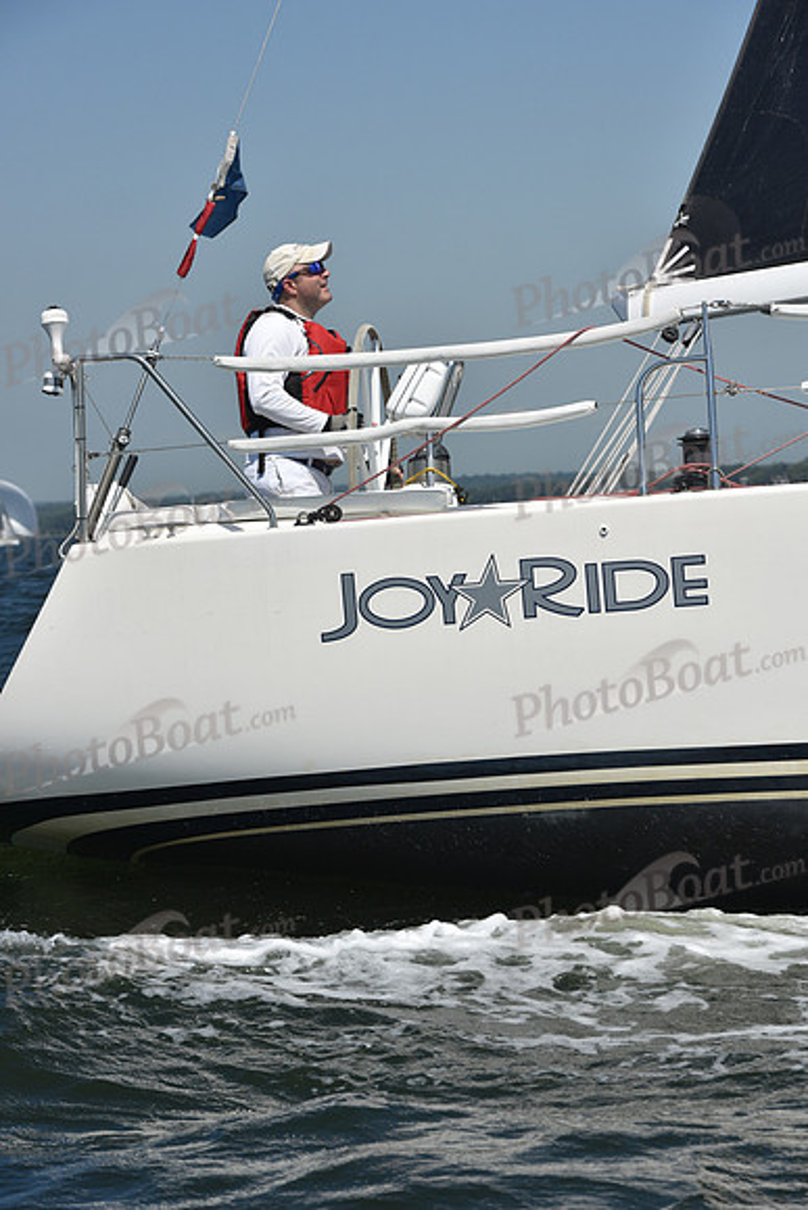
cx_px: 404
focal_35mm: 125
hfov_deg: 11.0
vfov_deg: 16.4
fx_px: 4205
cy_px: 605
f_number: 10
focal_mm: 125
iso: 250
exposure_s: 1/1250
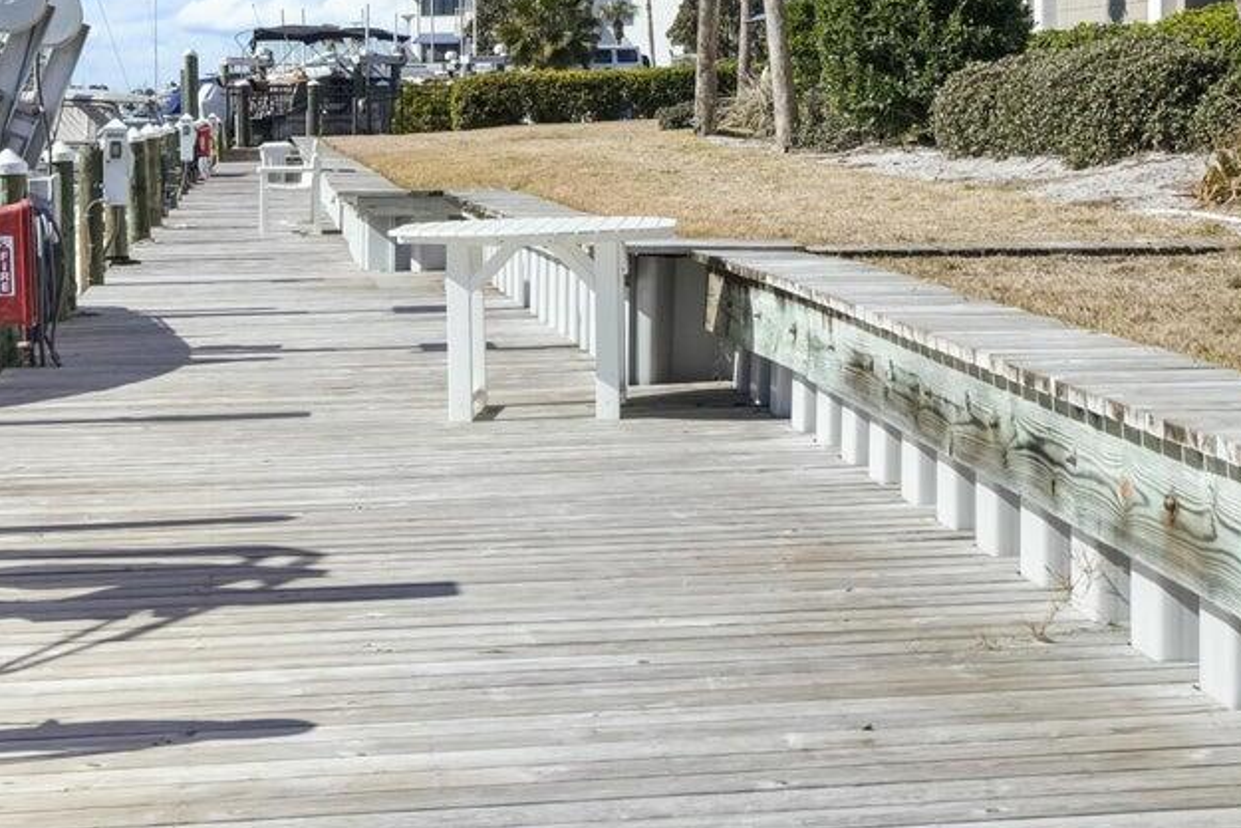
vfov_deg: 15.6
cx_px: 825
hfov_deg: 23.5
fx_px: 2965
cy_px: 20
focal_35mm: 86
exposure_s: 1/1000
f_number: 11
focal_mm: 35
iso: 800
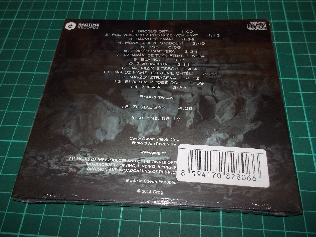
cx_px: 158
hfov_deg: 61.7
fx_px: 265
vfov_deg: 48.2
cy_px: 118
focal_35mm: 29
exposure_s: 1/30
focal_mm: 4.1
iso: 200
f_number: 3.3
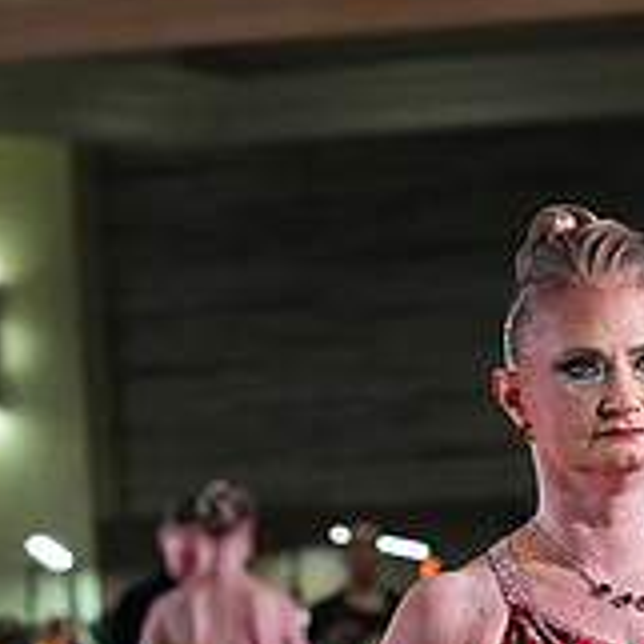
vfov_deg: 4.0
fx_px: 9072
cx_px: 542
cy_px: 1096
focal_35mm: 431
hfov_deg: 4.1
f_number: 7.1
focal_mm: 141
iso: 10000
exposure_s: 1/400
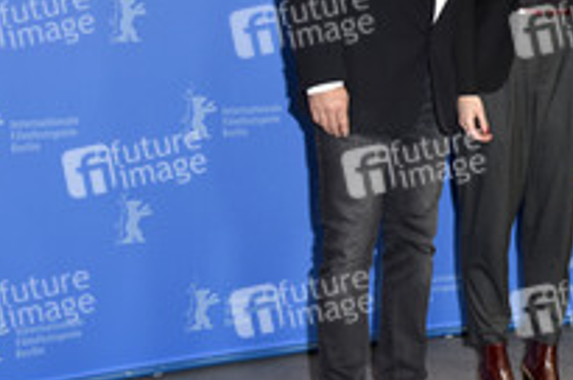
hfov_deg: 22.0
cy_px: 95
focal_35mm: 88
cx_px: 619
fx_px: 1398
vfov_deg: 15.4
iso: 640
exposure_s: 1/125
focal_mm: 40
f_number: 5.6
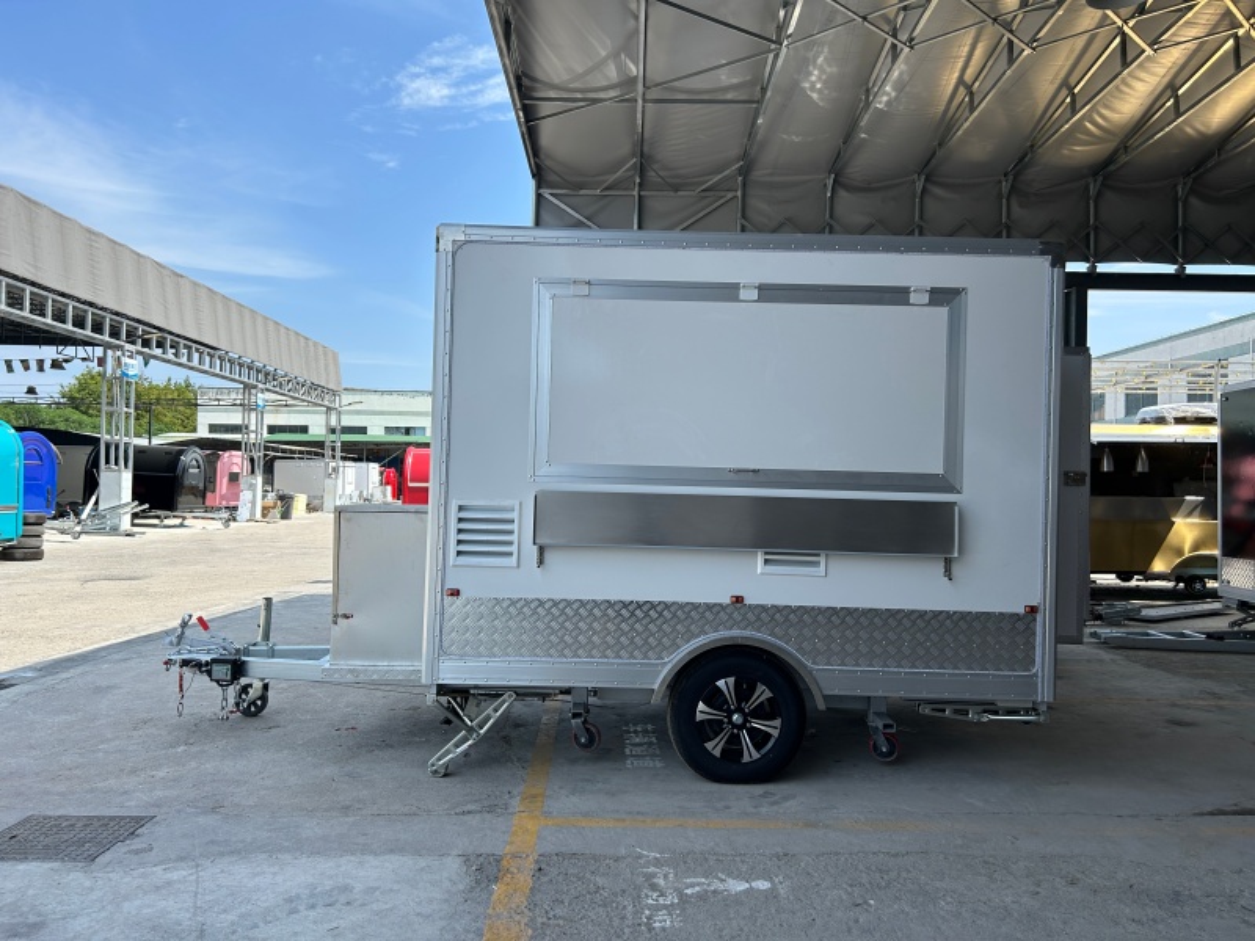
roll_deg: -2.3
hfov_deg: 67.3
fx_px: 943
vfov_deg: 53.1
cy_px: 470
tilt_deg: +0.8
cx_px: 628
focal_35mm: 26
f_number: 1.5
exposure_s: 1/2632
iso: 50
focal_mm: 5.7
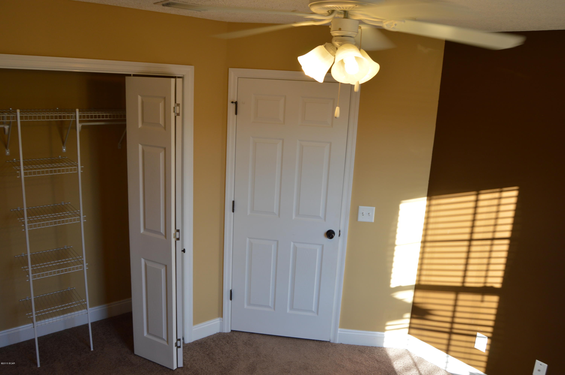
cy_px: 188
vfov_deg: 47.8
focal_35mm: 27
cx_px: 282
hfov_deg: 67.4
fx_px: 423
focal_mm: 18
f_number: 5.6
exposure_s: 1/60
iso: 200
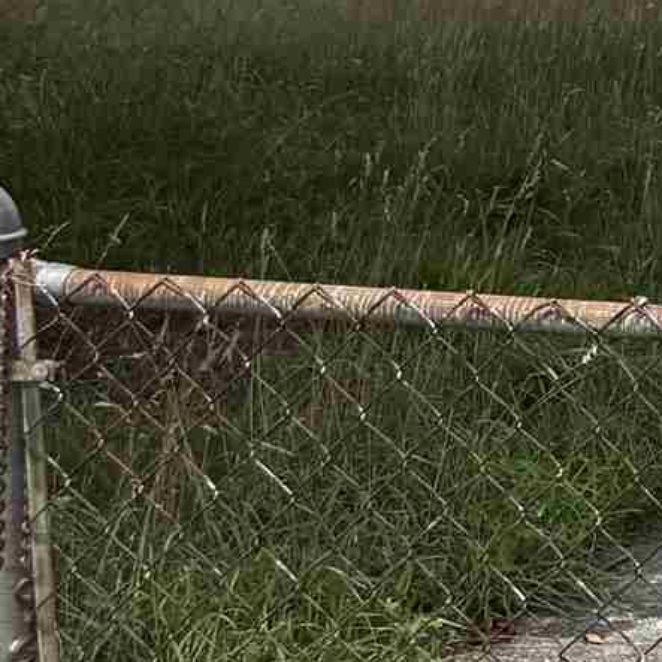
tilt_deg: +1.5
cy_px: -242
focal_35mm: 147
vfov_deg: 11.5
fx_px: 3181
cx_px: 1949
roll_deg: -2.7
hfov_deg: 9.5
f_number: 1.78
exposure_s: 1/6711
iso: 80
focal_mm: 6.76
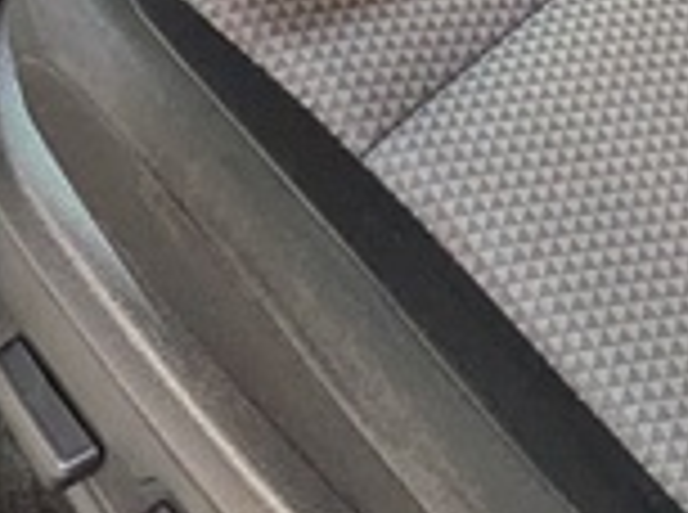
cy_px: -832
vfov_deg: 11.8
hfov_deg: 20.9
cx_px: 346
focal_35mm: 94
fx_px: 1864
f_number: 2.2
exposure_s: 1/40
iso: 59
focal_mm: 1.83
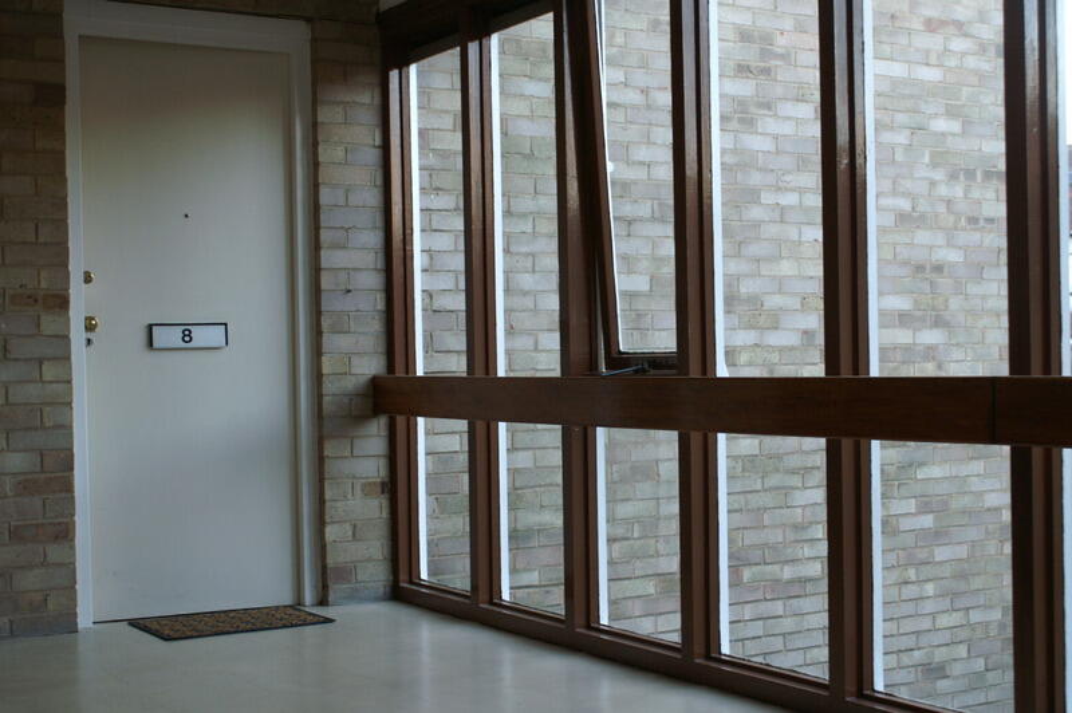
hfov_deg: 37.9
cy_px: 356
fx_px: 1562
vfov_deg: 25.7
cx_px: 536
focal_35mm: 52
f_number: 5.6
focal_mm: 35
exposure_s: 1/60
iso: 400
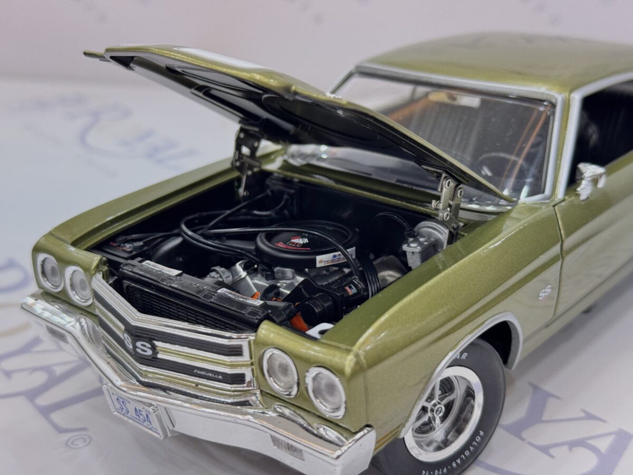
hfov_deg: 39.7
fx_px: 878
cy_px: 238
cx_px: 316
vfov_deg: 30.3
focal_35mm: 48
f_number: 1.78
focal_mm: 6.76
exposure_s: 1/50
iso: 125
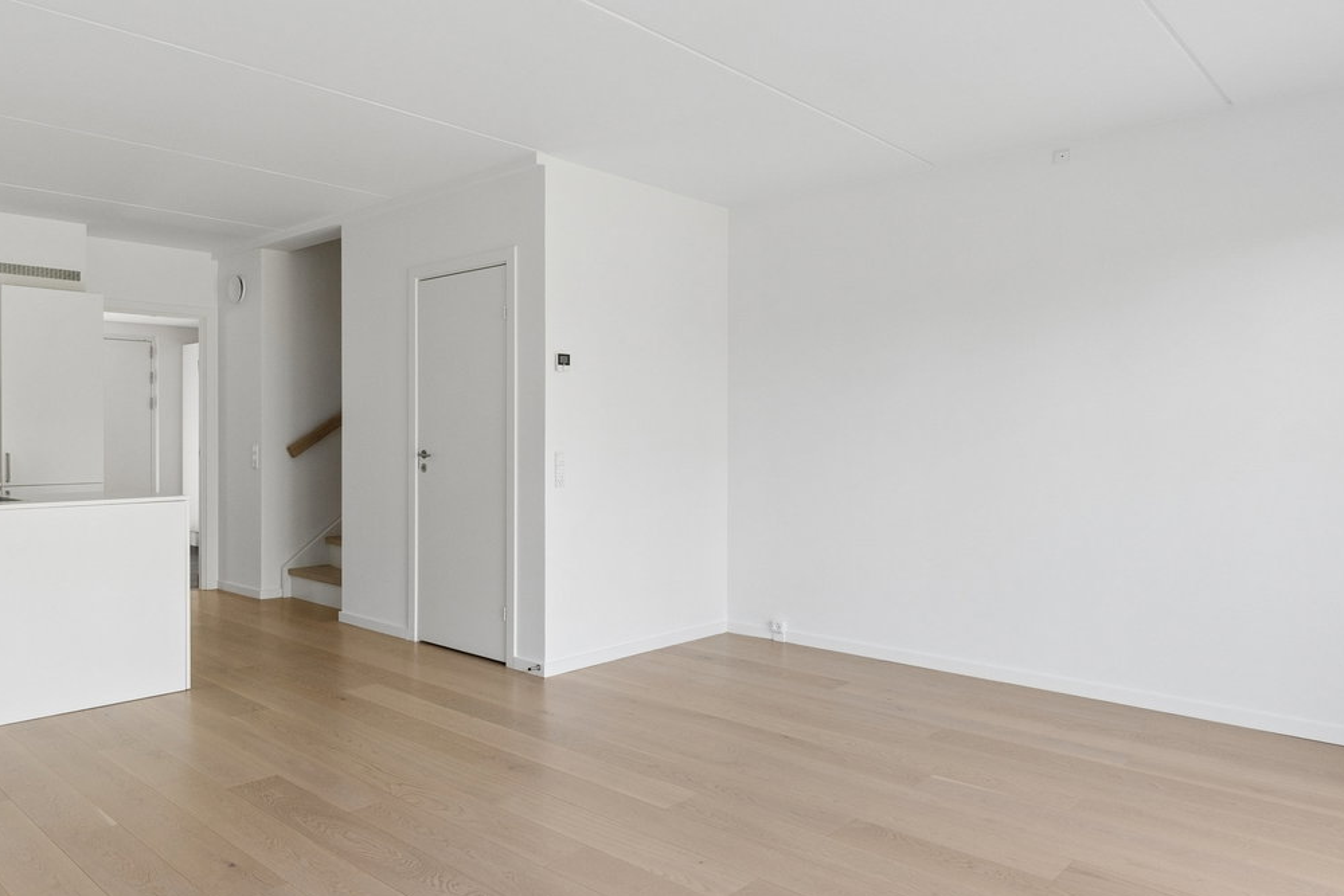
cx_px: 500
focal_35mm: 24
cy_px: 448
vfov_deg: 53.1
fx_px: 896
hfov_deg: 72.4
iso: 500
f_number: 8
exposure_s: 1/60
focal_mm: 10
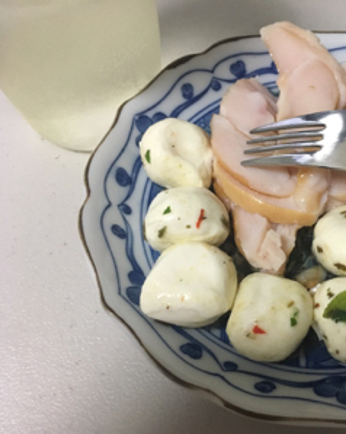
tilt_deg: -59.1
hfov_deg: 37.5
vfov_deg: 48.0
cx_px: 283
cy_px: 217
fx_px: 487
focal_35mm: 38
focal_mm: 4.15
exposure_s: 1/30
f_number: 2.2
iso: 200
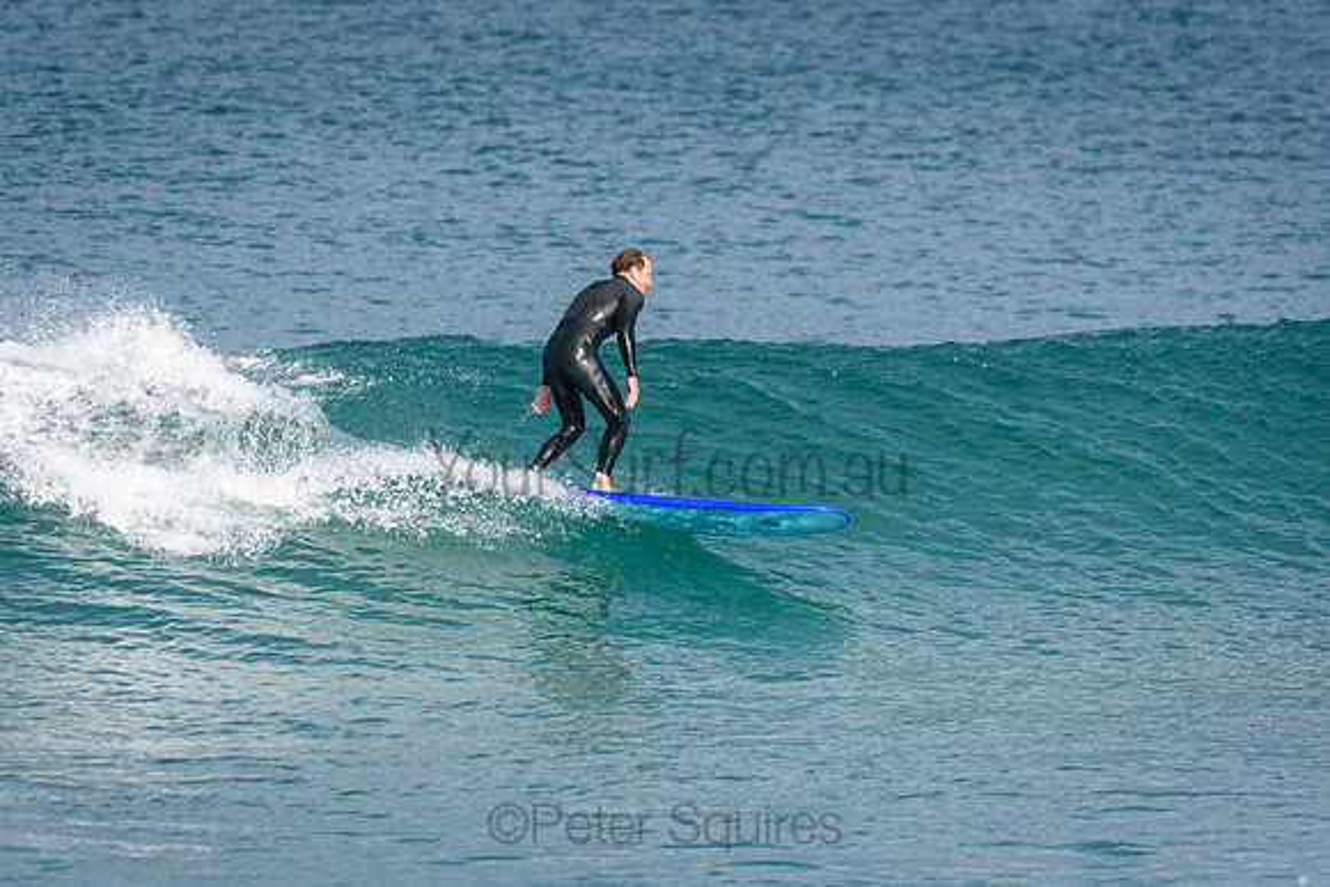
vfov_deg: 1.8
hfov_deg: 2.7
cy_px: 444
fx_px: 27714
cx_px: 665
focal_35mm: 750
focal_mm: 500
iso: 450
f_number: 5.6
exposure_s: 1/2000
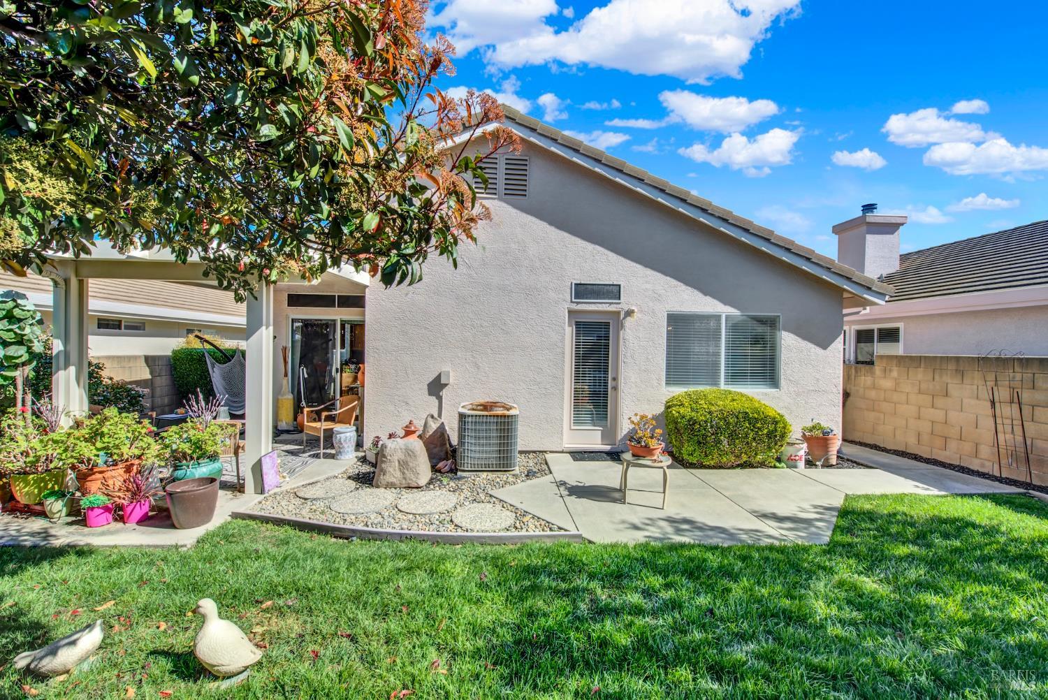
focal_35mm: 14
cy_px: 350
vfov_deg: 81.3
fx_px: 408
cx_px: 524
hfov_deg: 104.2
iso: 100
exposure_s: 1/60
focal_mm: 14
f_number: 14
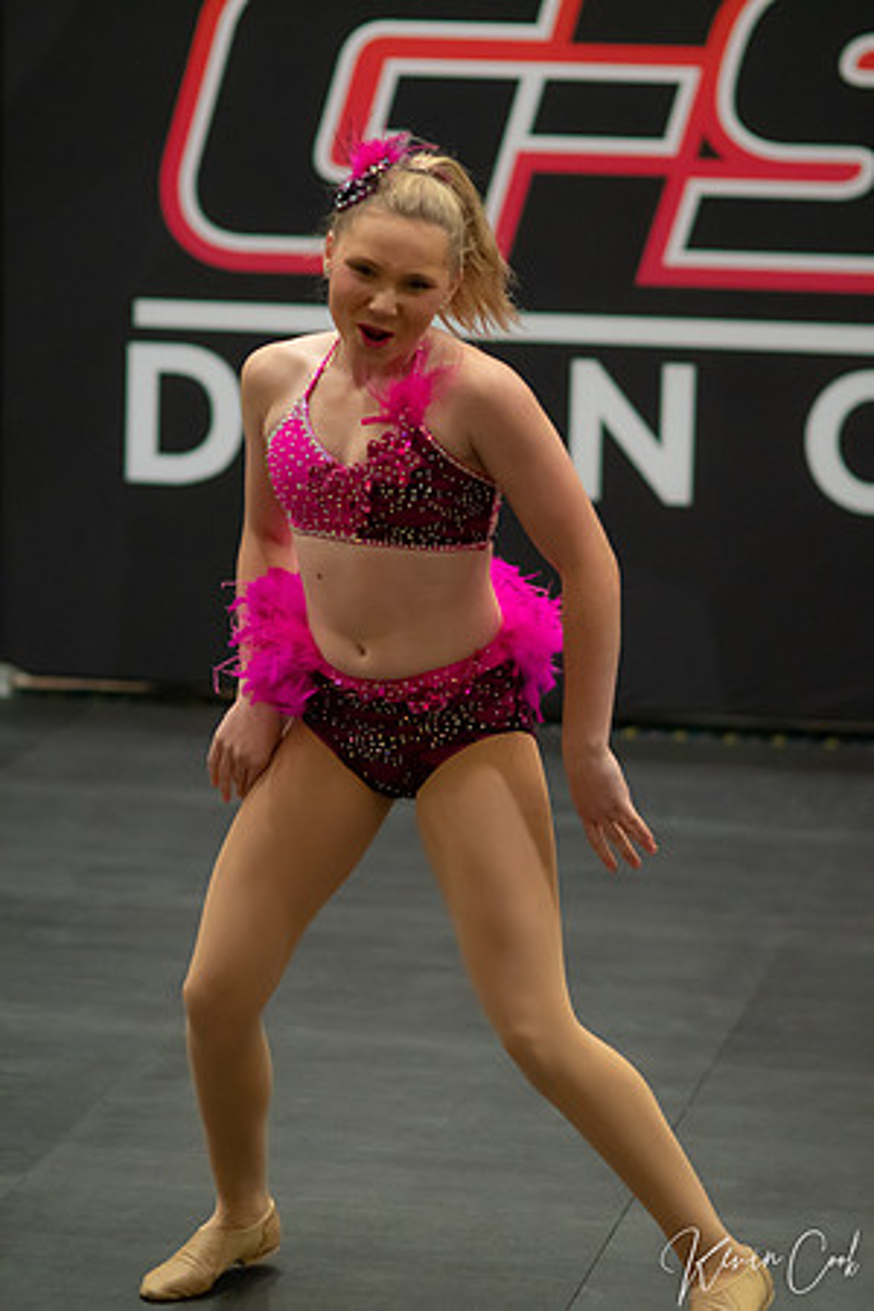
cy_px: 656
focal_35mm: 127
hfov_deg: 10.8
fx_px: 4625
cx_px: 437
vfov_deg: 16.1
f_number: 2
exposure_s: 1/640
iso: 1600
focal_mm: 85
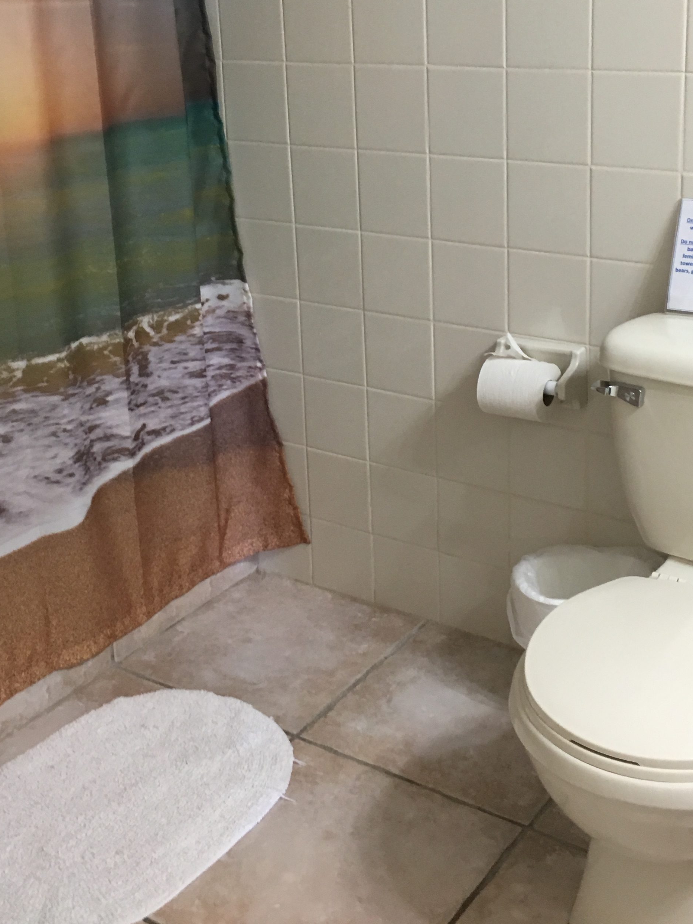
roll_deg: +1.3
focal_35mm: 47
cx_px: 370
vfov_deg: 39.9
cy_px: 295
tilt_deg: -15.2
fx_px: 1255
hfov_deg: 30.9
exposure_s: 1/30
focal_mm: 4.15
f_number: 2.2
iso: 100
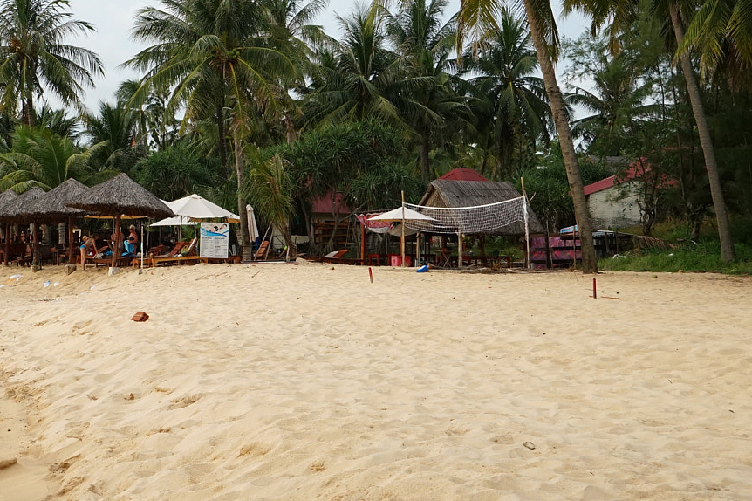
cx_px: 171
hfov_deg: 30.4
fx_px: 1357
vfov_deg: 20.8
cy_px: 165
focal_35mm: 65
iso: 1000
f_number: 14
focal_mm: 35
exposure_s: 1/125
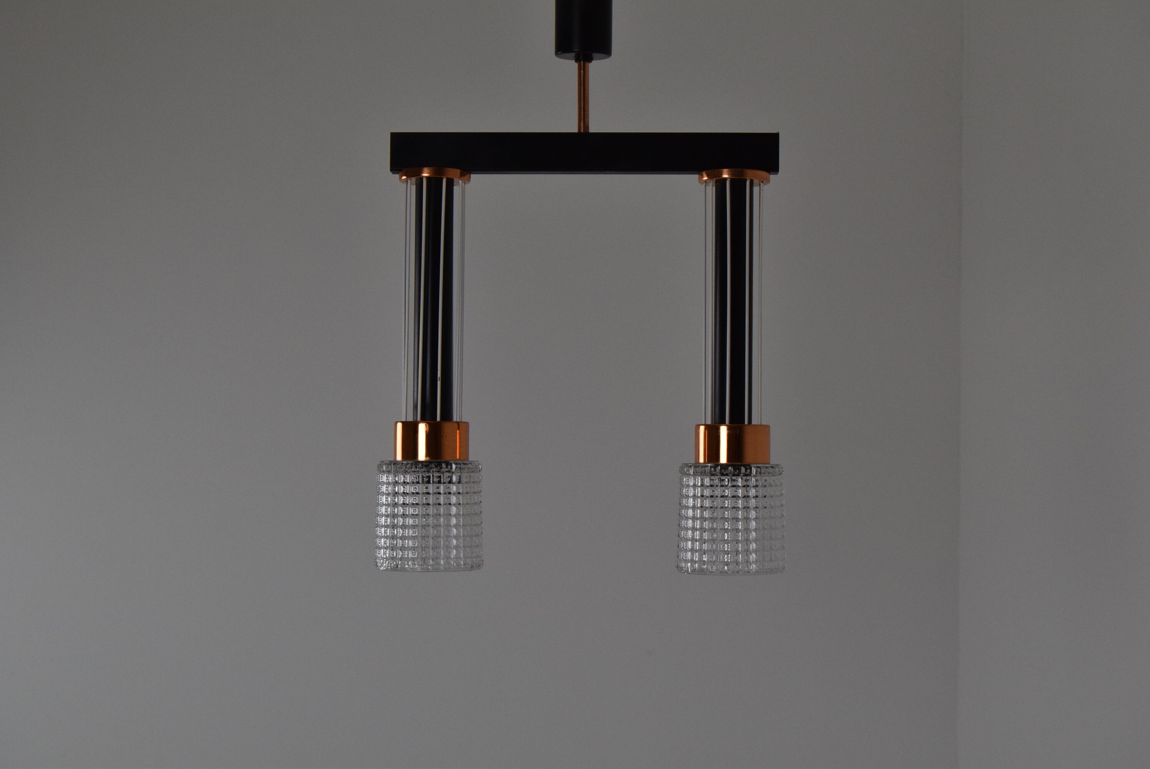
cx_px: 575
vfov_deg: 23.8
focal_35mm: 57
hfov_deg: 35.0
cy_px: 384
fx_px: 1822
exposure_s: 1/250
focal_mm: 38
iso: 1600
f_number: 8
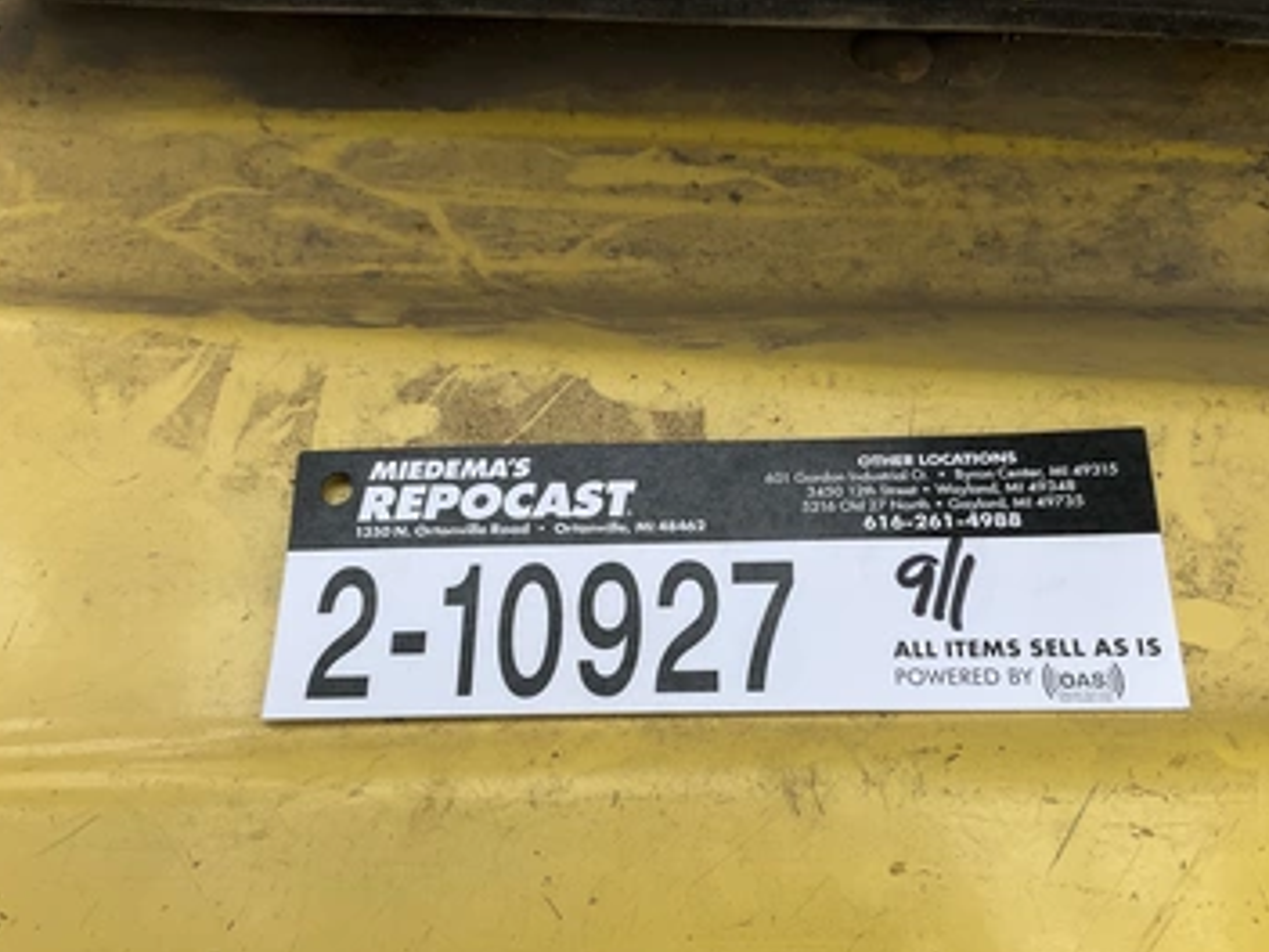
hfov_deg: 55.3
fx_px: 1210
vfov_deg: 42.9
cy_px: 537
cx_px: 667
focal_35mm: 33
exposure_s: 1/620
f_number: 1.8
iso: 25
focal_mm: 3
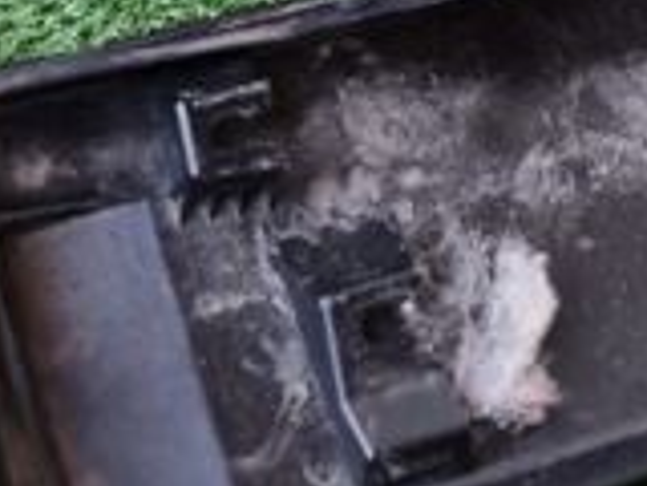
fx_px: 1794
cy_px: -89
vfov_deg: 14.9
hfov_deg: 18.9
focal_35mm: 96
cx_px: 853
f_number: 1.8
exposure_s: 1/100
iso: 80
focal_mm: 6.7
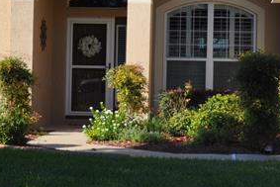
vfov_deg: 10.5
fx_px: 1012
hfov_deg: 15.6
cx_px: 244
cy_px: 41
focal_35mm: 130
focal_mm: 24
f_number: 9
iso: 200
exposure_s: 1/320
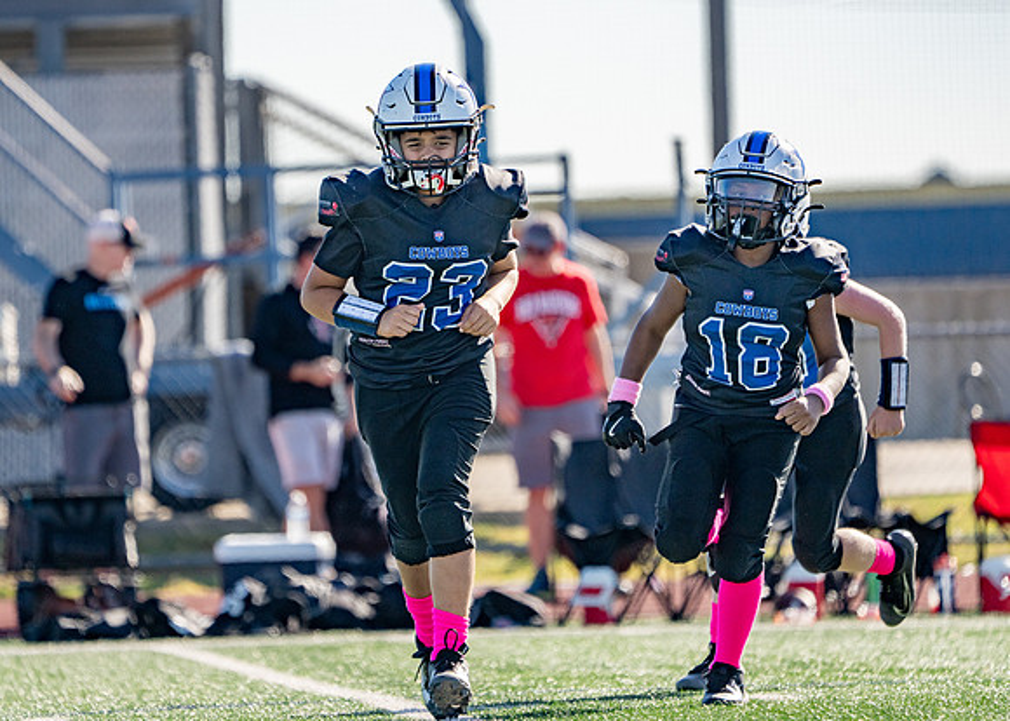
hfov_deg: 4.3
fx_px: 13340
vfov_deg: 3.1
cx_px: 465
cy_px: 299
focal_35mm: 465
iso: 320
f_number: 5.6
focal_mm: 370
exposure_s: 1/1600
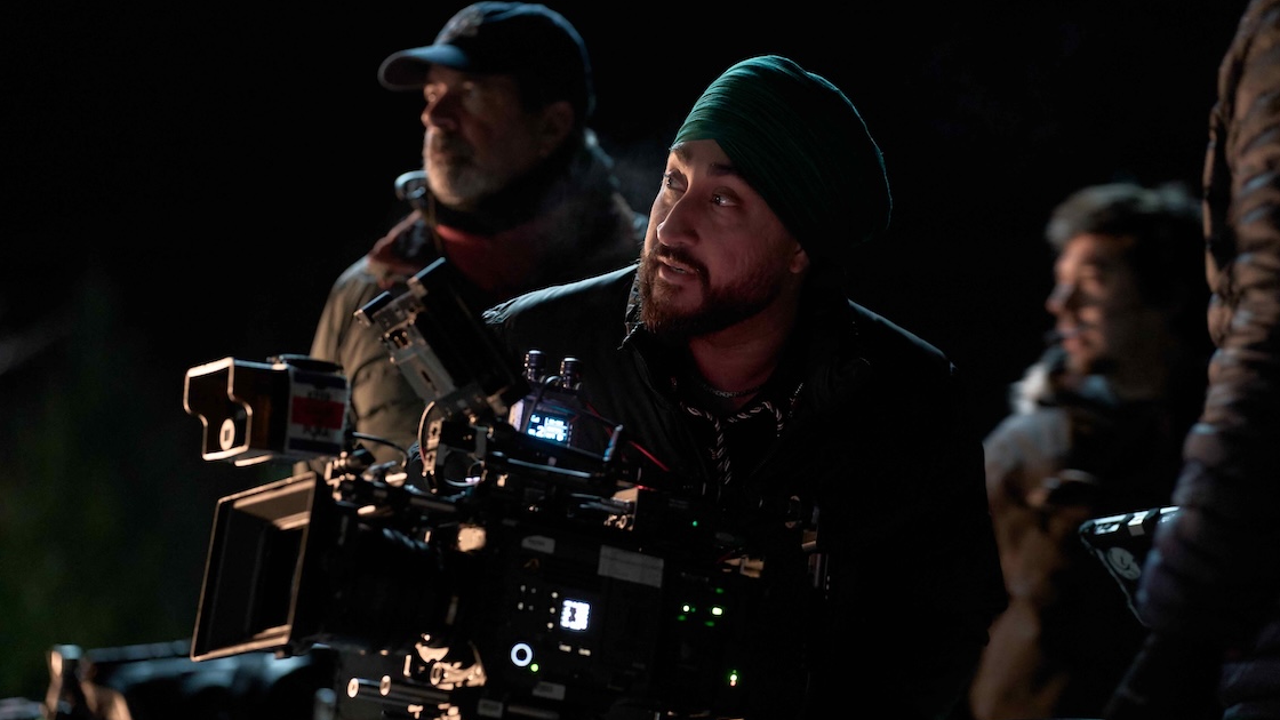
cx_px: 642
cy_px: 384
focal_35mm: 122
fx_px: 4141
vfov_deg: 9.9
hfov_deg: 17.6
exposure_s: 1/25
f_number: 2.8
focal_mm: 116
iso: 10000
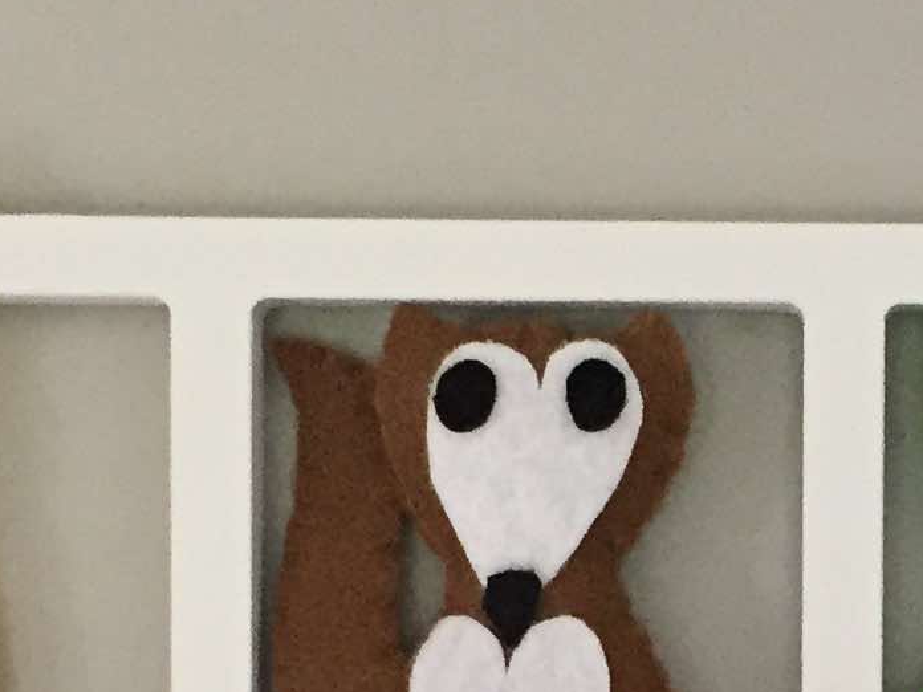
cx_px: 841
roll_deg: +1.1
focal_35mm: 136
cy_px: 868
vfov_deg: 10.7
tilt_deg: -1.8
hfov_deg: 14.4
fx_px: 3626
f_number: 2.2
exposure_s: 1/33
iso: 320
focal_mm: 4.15
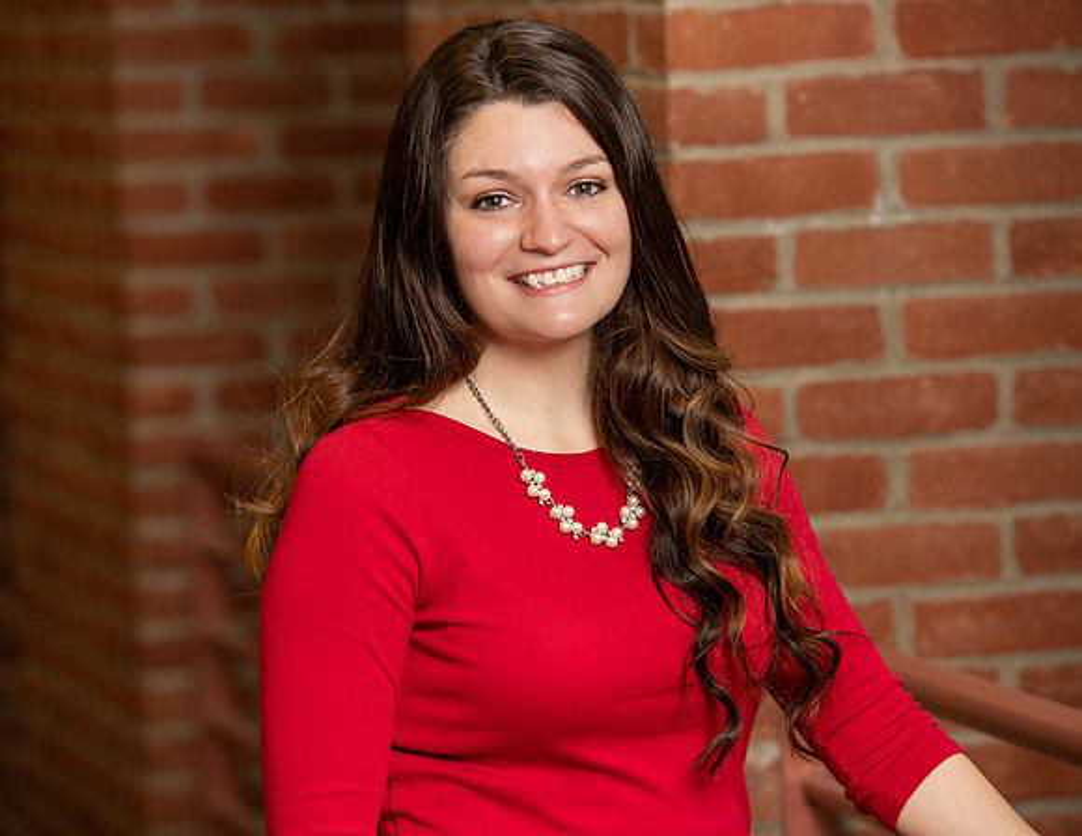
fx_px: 5573
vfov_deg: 8.6
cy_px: 418
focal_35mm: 176
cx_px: 520
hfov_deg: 11.1
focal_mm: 160
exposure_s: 1/200
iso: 400
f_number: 4.5
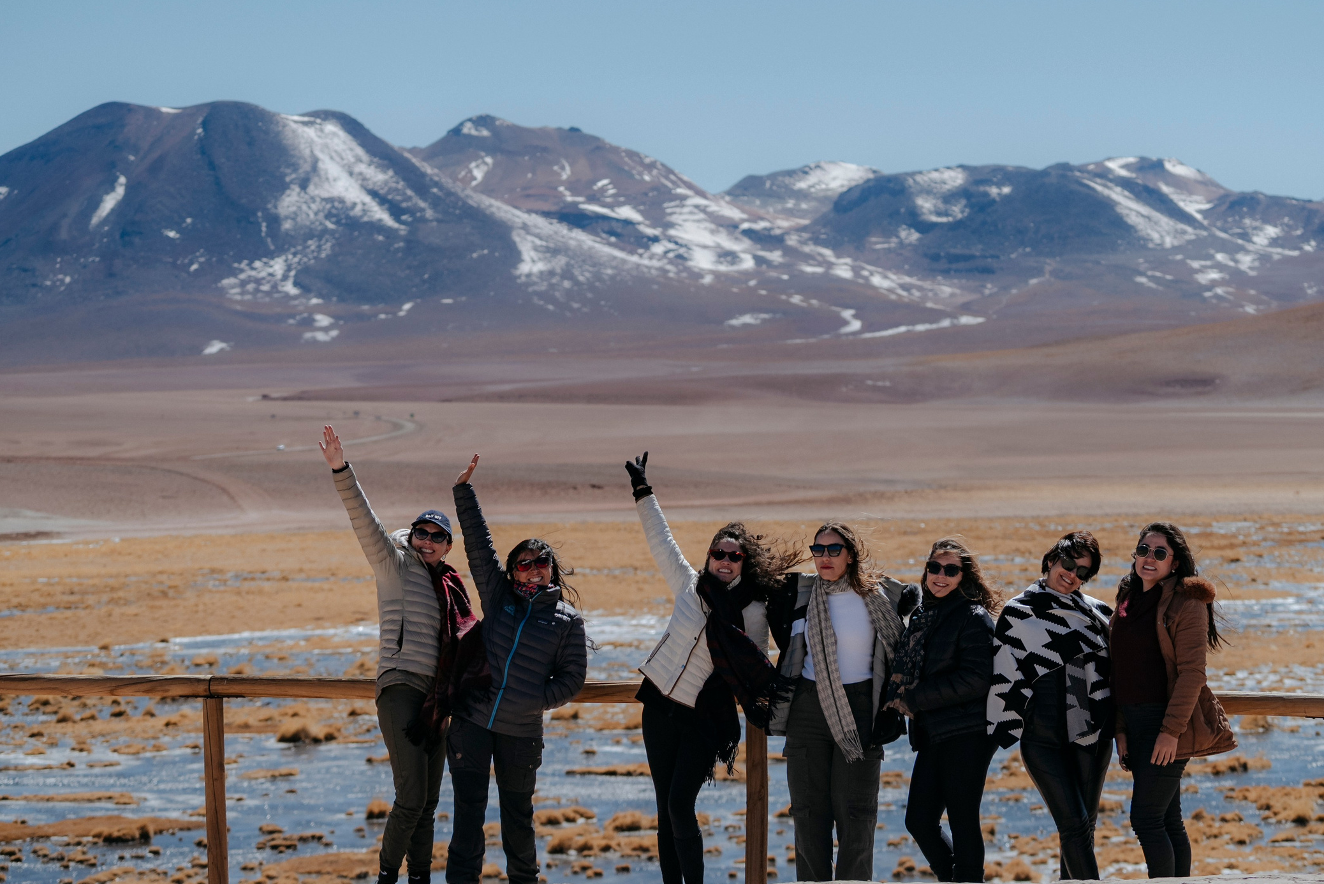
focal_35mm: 107
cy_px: 362
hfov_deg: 19.1
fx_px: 3936
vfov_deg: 12.8
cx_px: 785
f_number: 4.5
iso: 125
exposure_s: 1/2000
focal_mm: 86
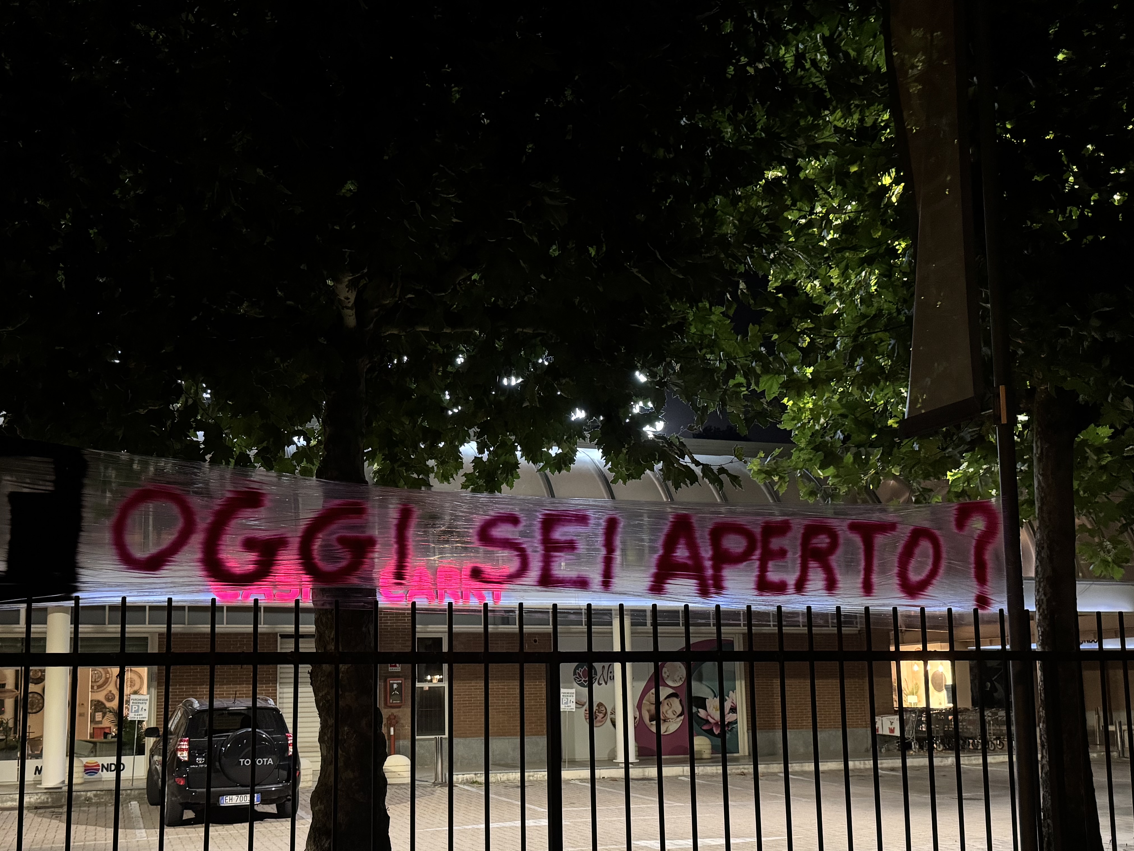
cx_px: 492
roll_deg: +1.5
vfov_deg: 41.3
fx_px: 1114
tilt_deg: +6.2
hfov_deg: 53.8
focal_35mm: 34
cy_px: 561
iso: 800
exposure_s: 1/25
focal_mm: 6.76
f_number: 1.78
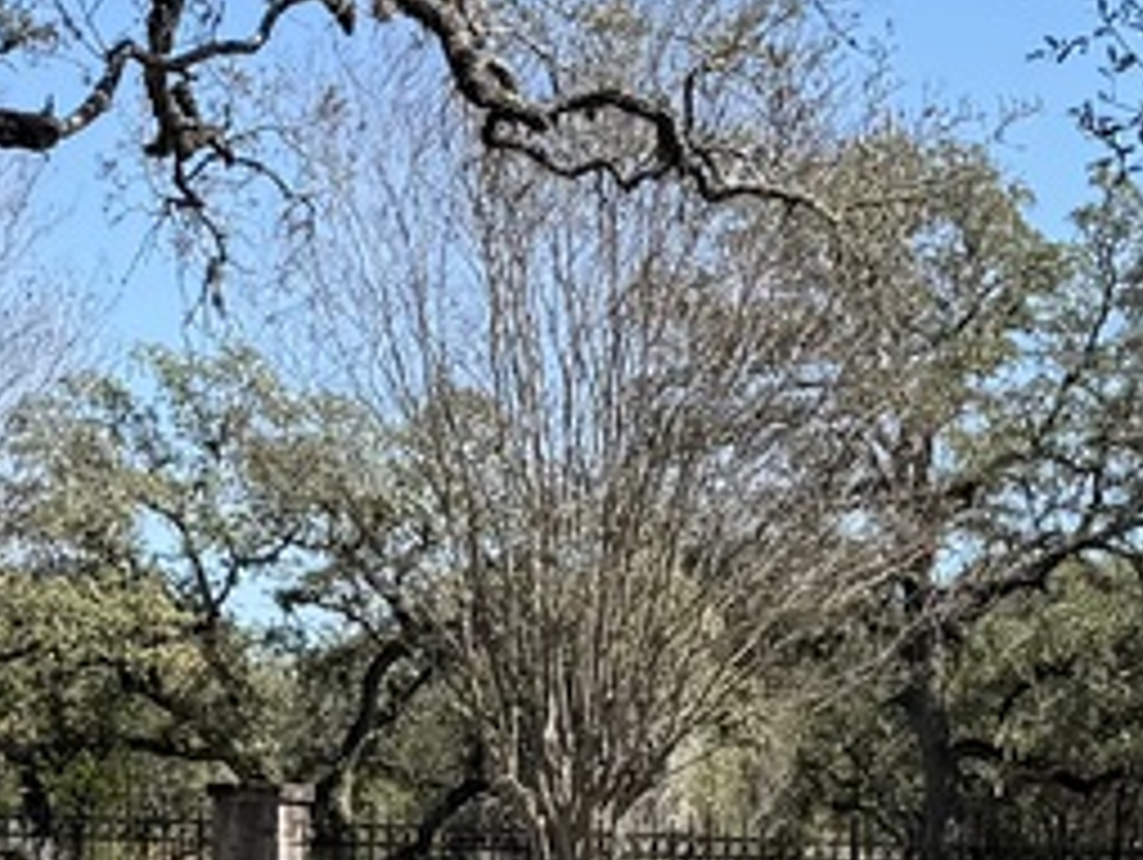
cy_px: 1162
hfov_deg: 14.5
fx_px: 4495
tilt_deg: -4.0
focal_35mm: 136
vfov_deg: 10.6
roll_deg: -1.7
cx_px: 626
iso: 80
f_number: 1.78
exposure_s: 1/2907
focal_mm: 6.76
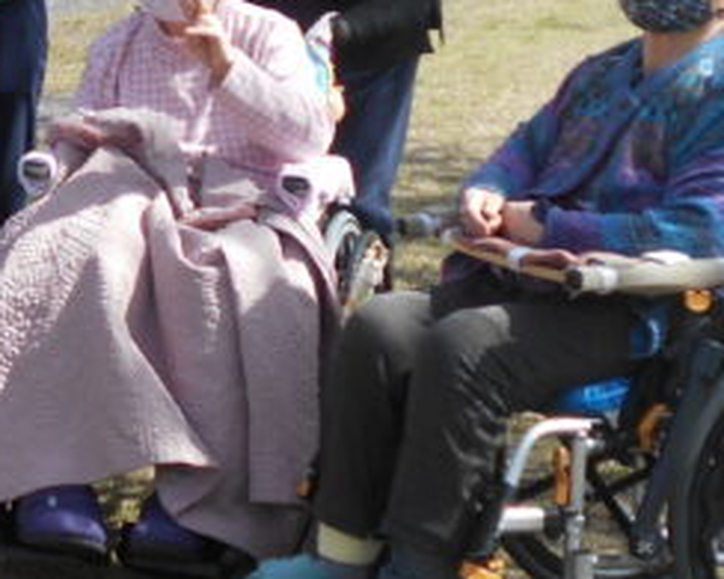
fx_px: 2677
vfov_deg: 12.0
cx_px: -131
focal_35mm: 125
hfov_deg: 14.9
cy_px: -134
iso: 80
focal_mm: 6.7
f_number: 3.9
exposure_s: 1/320
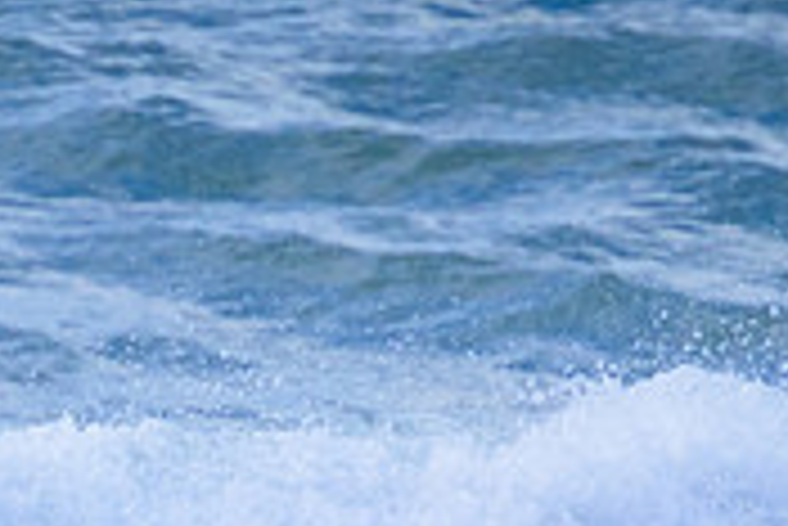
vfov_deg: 0.5
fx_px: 57986
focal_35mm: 2647
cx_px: -9
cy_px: 838
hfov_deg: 0.8
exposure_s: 1/2000
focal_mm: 800
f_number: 11
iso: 3200
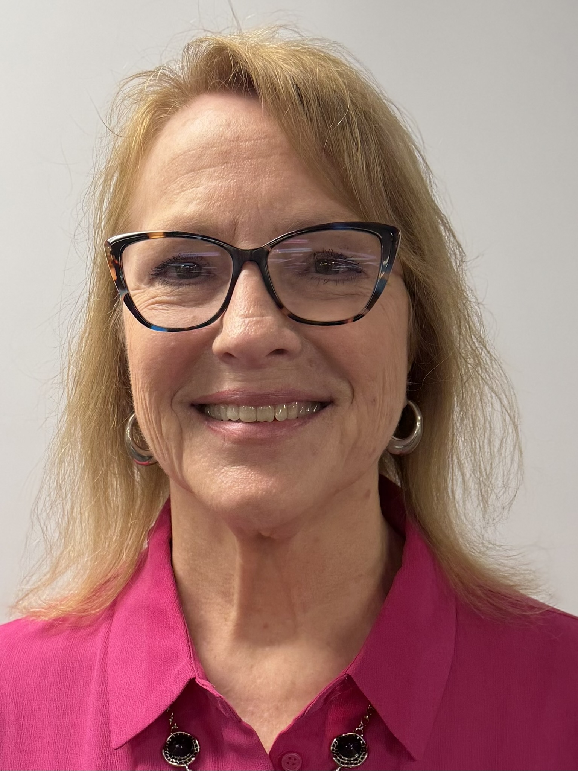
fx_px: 534
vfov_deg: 71.6
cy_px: 386
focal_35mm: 24
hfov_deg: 56.8
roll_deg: -0.5
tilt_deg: -8.9
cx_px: 289
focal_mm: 6.76
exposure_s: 1/120
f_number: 1.78
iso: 160
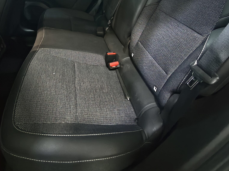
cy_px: 33
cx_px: 104
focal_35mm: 25
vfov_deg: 51.3
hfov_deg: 69.2
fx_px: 165
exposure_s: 1/7.69
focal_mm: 1.91
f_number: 2.2
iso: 3200
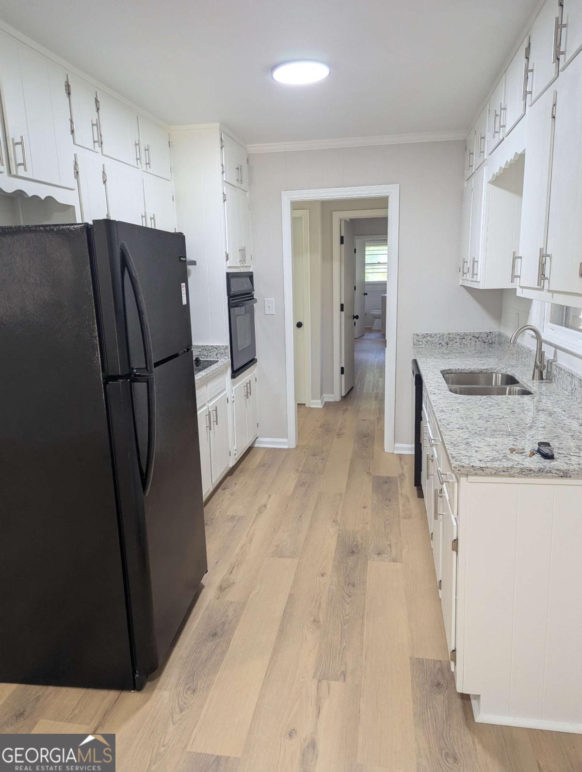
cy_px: 386
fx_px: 537
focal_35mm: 24
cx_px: 291
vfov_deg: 71.5
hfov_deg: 56.9
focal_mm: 6.81
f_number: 1.85
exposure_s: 1/120
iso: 381
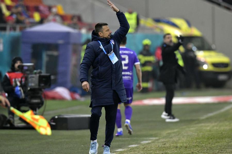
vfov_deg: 3.4
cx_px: 116
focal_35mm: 400
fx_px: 2576
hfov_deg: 5.2
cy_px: 77
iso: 2500
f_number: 3.5
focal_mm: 400
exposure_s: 1/2000
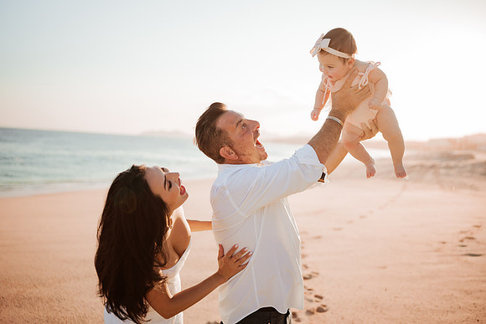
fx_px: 473
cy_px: 162
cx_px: 243
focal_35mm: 35
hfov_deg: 54.4
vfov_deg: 37.9
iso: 100
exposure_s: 1/3200
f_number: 1.8
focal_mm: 35
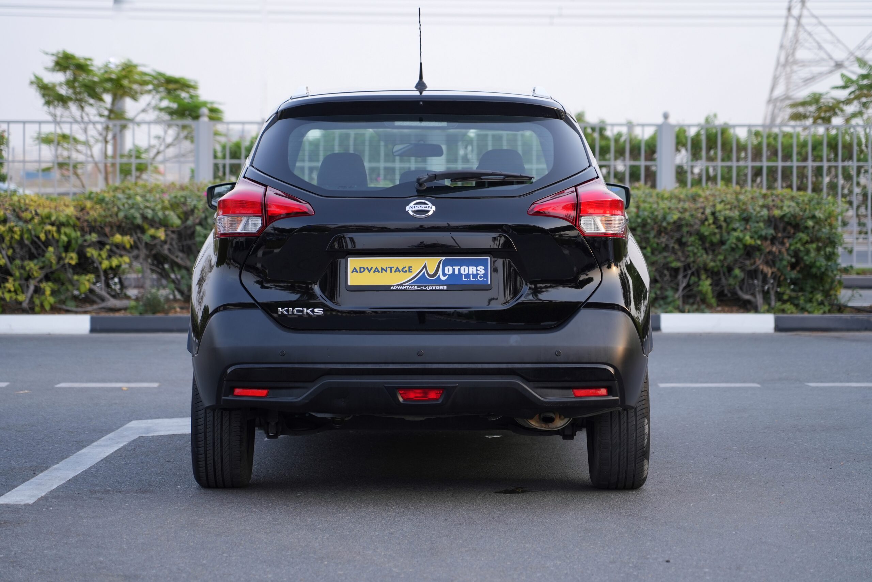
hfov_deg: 19.5
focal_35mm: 105
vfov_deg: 13.0
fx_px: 2543
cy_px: 291
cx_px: 436
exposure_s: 1/200
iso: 250
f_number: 4
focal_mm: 105
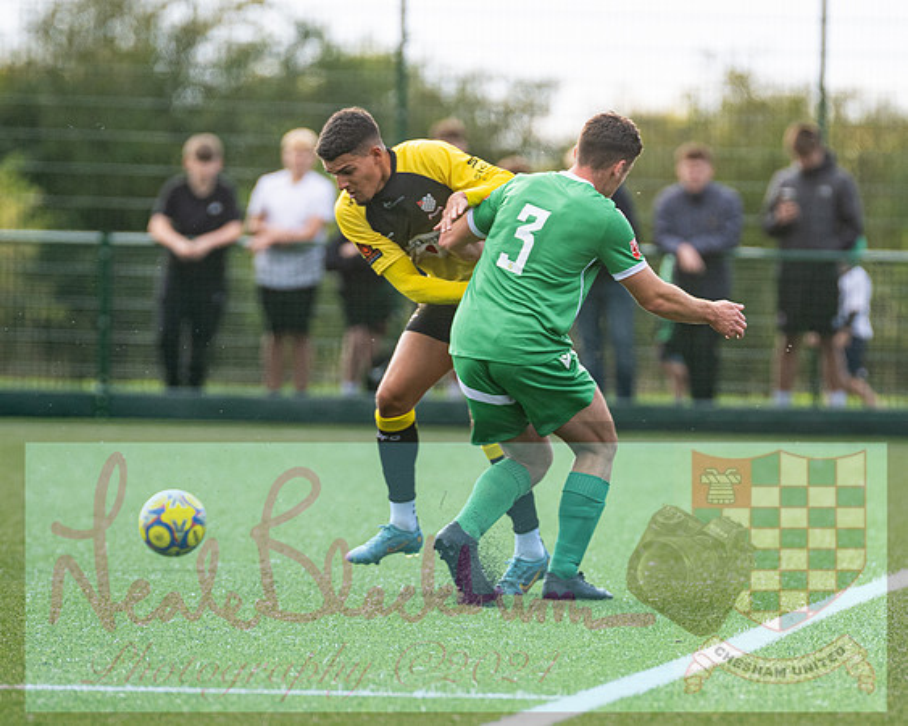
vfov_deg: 2.6
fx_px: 15817
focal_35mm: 589
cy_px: 480
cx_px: 602
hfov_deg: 3.3
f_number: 4
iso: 400
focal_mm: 300
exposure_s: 1/1250
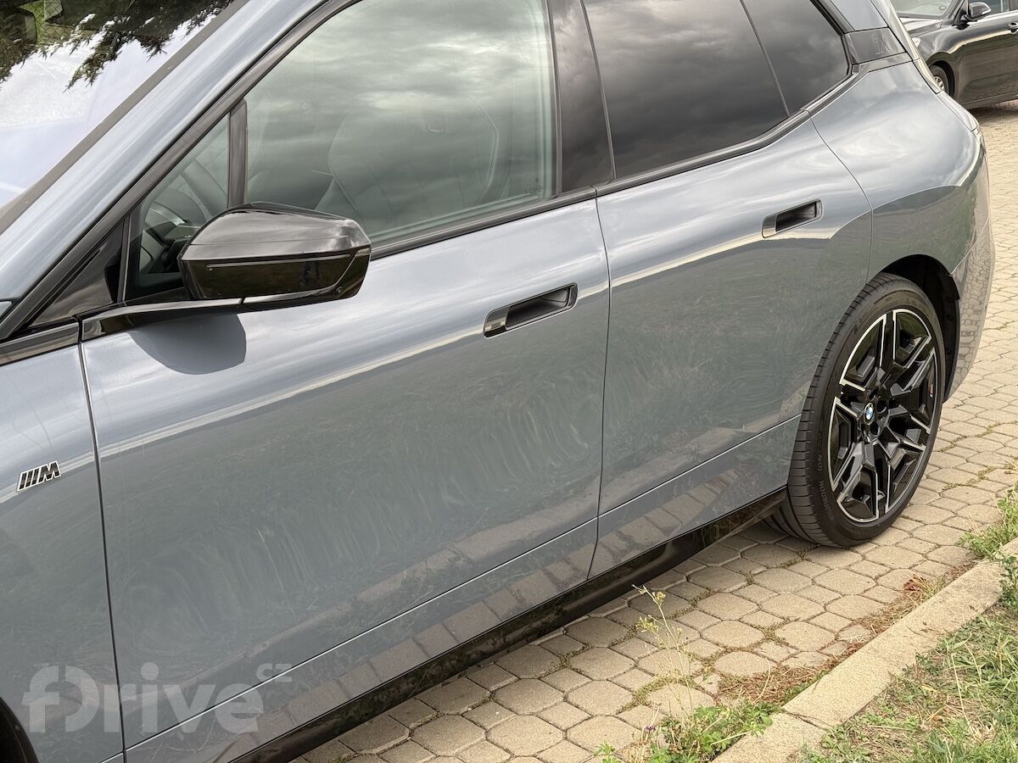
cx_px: 509
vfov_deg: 30.3
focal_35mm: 48
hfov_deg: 39.7
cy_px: 382
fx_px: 1412
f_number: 1.78
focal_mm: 6.76
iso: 100
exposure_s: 1/244
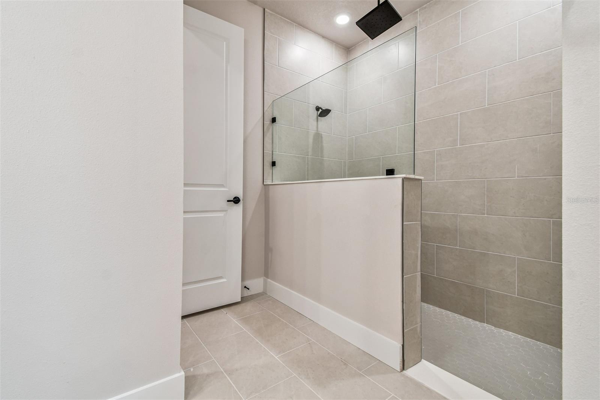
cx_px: 300
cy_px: 200
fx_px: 250
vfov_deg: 77.3
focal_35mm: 15
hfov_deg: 100.4
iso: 100
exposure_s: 1/10
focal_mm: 10
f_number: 7.1
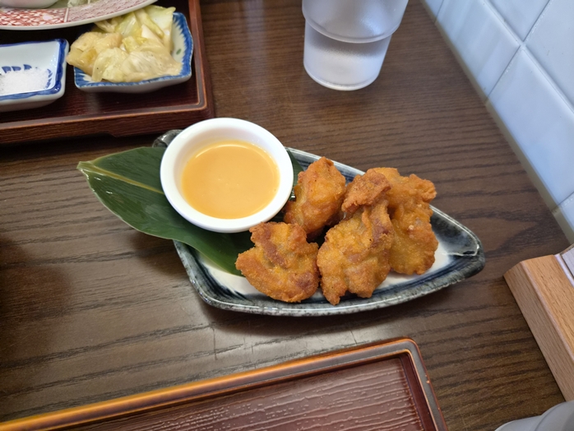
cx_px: 287
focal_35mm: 23
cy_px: 216
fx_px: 382
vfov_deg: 58.9
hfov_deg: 73.9
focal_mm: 5.4
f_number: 1.8
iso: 1250
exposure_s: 1/120
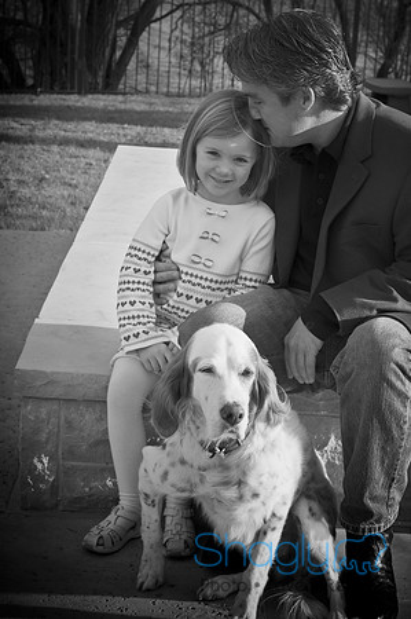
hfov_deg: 18.1
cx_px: 206
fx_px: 1287
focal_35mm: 75
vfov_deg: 27.0
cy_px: 310
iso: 320
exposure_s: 1/250
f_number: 9
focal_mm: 50
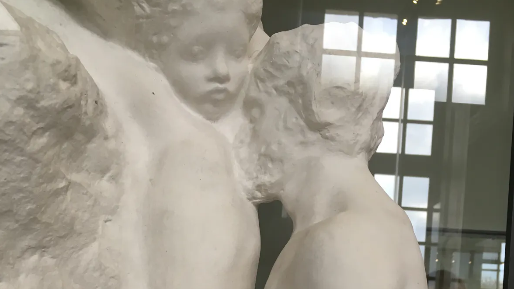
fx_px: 586
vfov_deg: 25.8
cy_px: 311
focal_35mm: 43
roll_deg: -3.5
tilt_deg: -0.1
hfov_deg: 47.4
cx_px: 261
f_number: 2.2
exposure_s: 1/30
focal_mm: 4.15
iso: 32
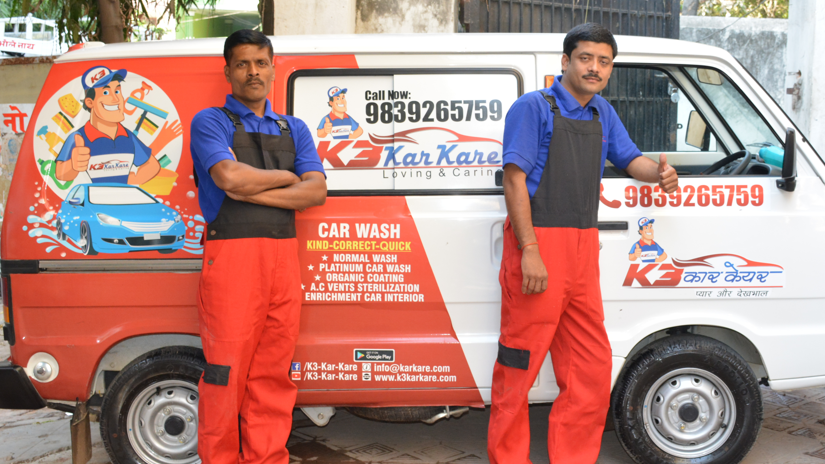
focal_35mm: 53
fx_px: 1159
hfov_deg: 39.0
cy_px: 205
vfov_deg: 22.6
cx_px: 497
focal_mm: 26
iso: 1000
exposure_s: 1/160
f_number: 5.6
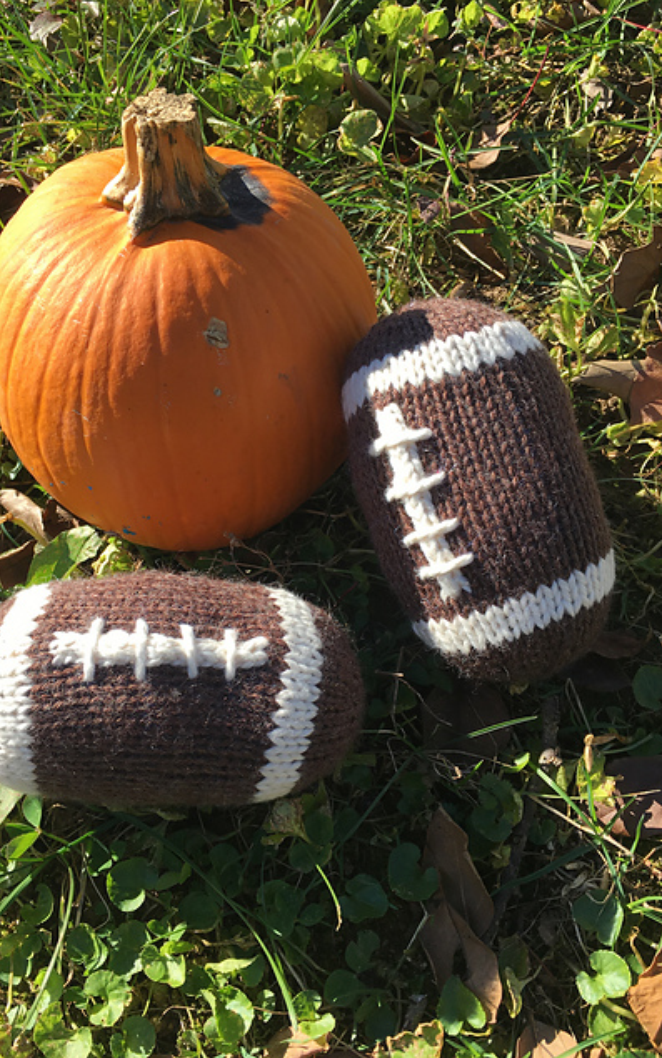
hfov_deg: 40.4
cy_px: 528
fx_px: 895
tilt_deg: -51.9
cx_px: 267
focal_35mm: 31
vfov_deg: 61.2
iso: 25
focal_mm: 4.15
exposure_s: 1/725
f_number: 2.2
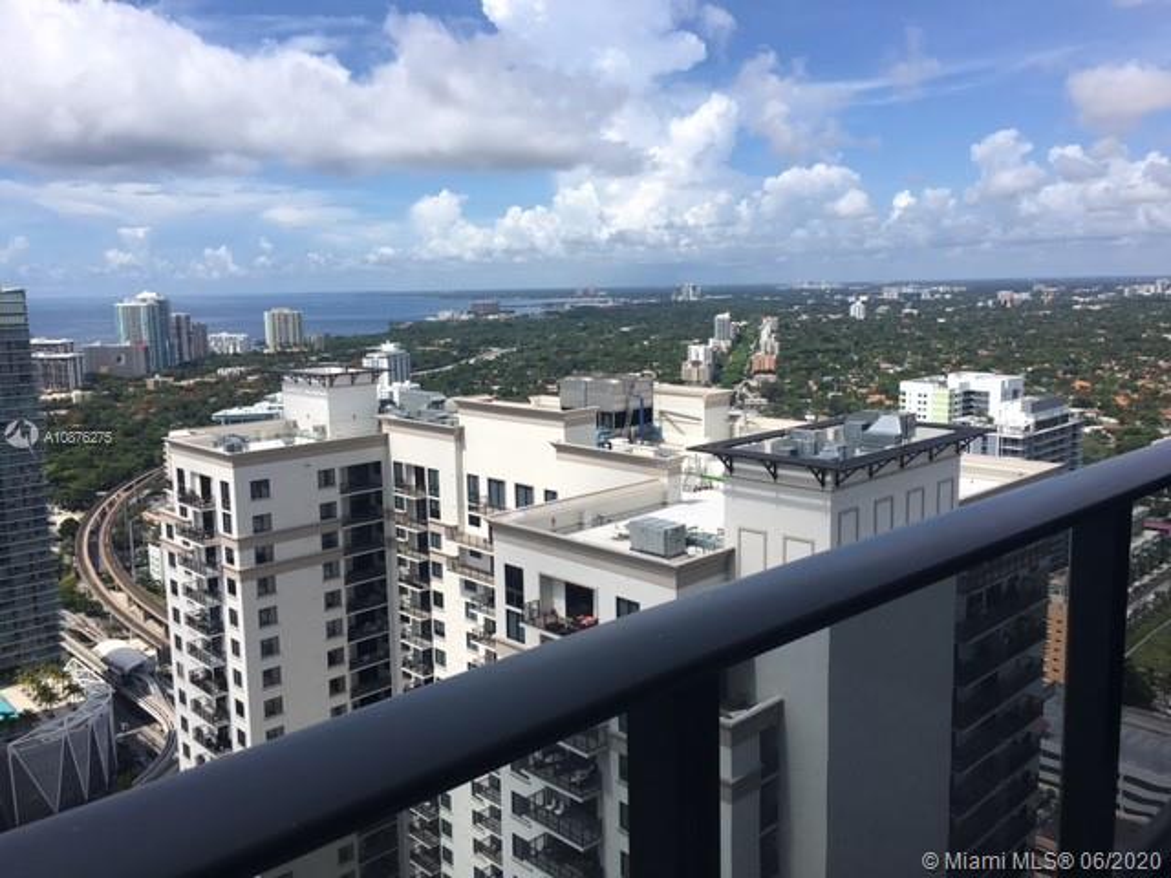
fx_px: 981
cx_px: 586
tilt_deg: -6.7
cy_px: 439
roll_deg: +0.8
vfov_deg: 48.2
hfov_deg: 61.7
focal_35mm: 29
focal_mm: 4.15
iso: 25
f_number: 2.2
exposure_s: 1/2024
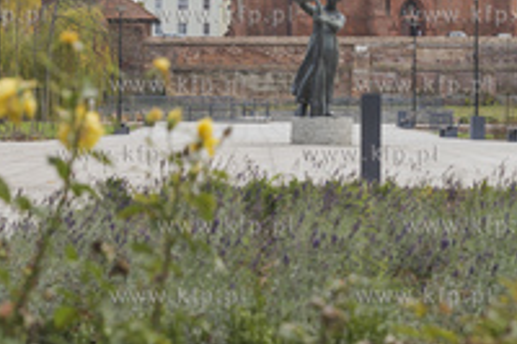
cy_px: 50
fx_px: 1578
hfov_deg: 18.6
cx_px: 315
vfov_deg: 12.4
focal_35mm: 110
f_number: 4.5
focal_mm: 55
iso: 400
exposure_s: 1/500
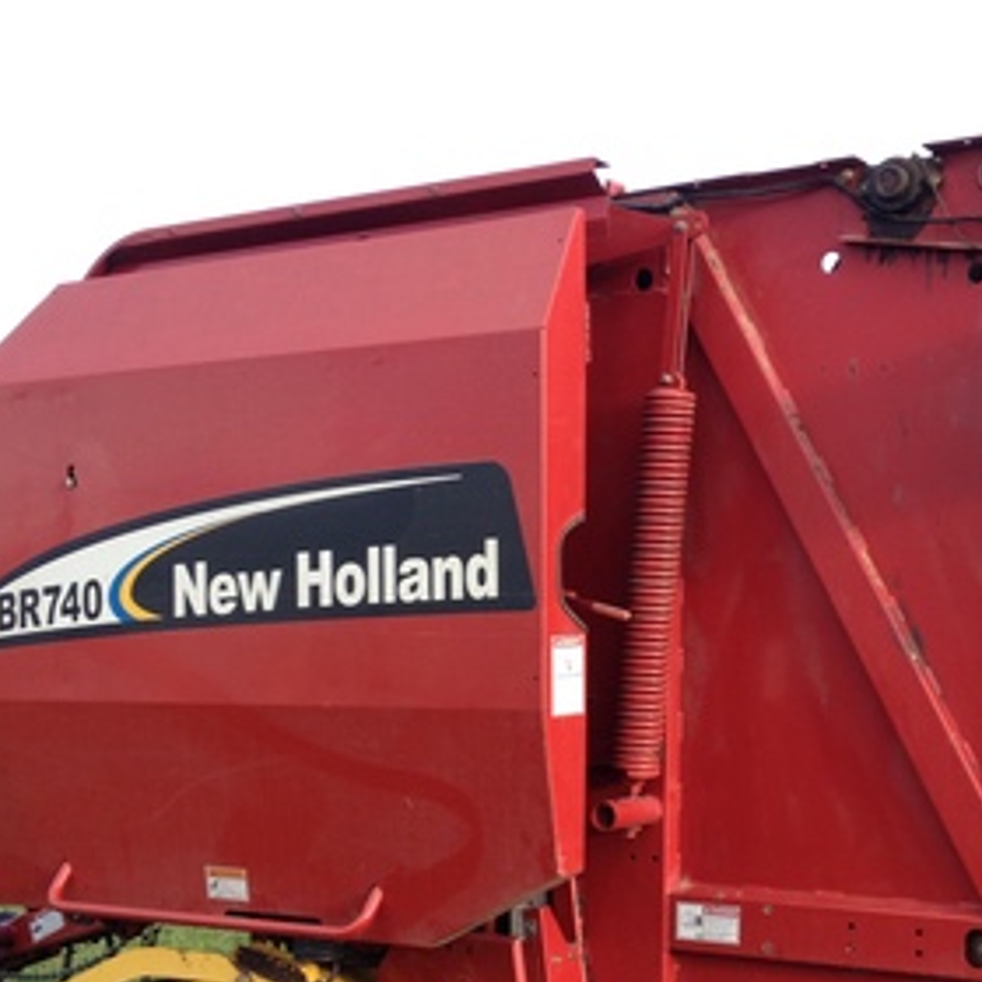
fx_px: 1926
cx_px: 708
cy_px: 680
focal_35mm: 60
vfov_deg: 28.4
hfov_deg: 28.3
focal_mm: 4.28
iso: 50
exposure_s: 1/197
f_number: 2.4
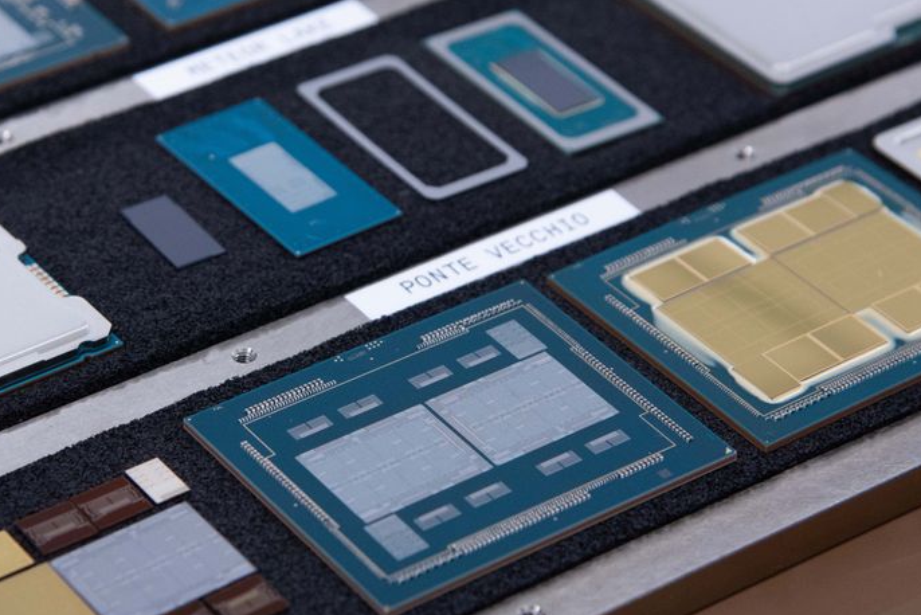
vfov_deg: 9.0
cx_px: 326
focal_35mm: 153
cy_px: 270
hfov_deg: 13.4
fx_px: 3916
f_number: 5.6
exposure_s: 1/160
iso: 1600
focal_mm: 82
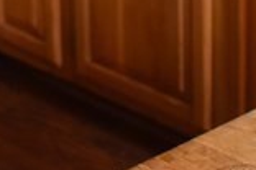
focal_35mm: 177
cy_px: -340
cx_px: 46
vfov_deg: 7.0
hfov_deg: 11.6
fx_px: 1259
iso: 1100
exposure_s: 1/125
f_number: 3.5
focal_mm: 18
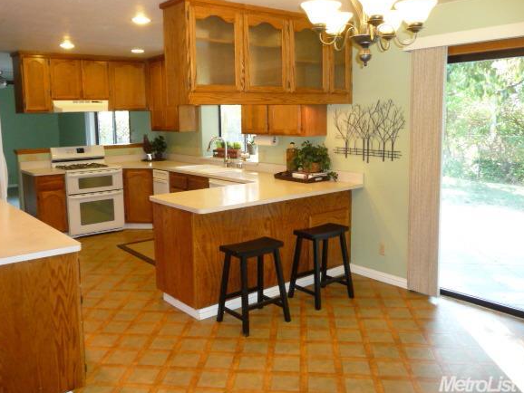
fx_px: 469
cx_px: 239
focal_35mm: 31
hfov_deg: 58.2
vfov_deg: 45.4
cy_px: 177
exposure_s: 1/30
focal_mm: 4.7
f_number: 3.3
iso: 400
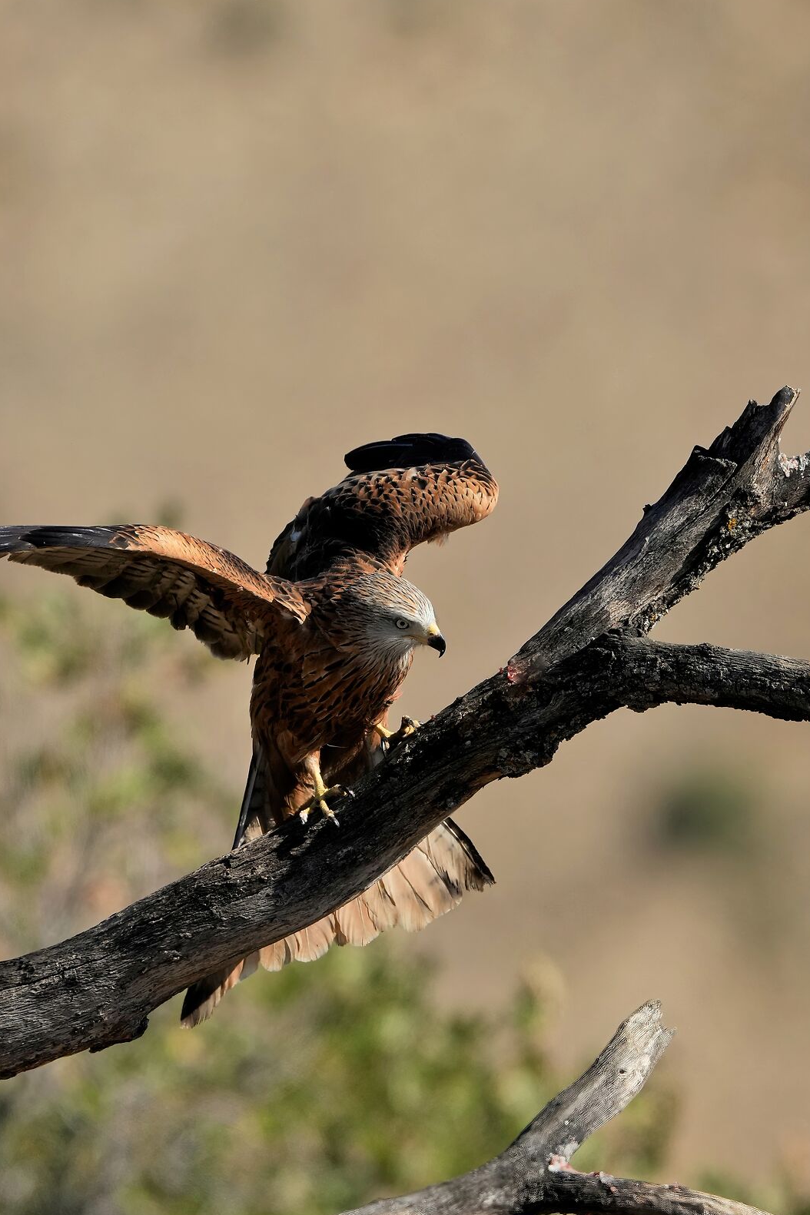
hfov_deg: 1.5
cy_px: 605
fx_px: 30744
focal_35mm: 911
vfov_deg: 2.3
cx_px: 329
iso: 640
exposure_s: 1/3200
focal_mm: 600
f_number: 5.6
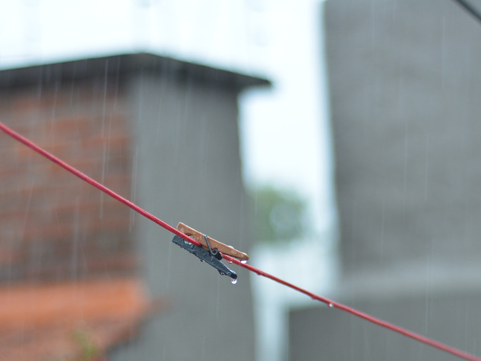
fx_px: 1682
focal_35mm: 121
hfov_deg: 16.3
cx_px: 217
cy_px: 265
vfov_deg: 12.2
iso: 250
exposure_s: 1/100
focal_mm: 50
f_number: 1.8
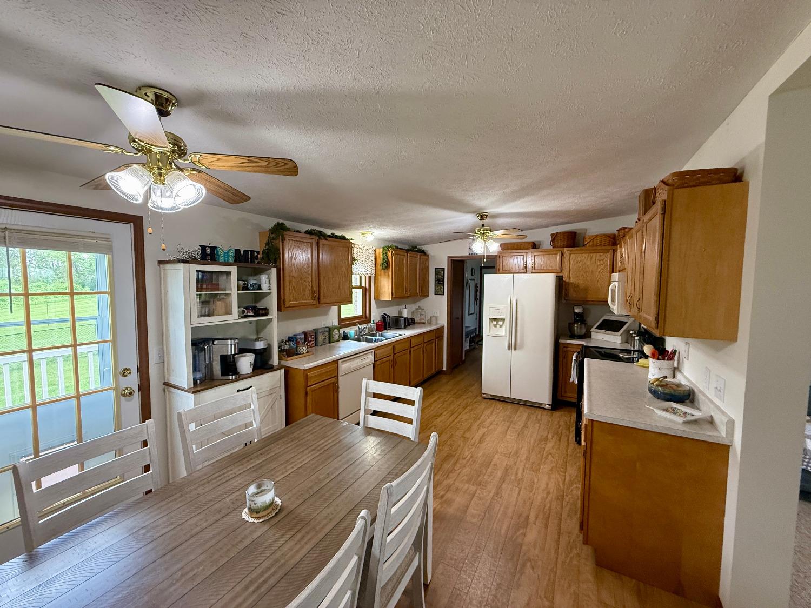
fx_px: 328
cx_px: 406
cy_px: 304
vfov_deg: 85.7
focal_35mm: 14
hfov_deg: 102.1
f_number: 2.2
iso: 400
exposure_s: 1/120
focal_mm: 2.22
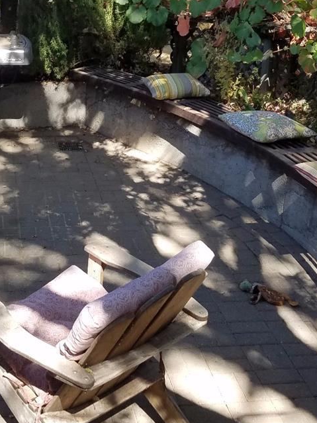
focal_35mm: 61
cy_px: 101
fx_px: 745
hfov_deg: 24.0
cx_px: 124
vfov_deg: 31.1
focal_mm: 4.2
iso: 50
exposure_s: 1/414
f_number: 1.7
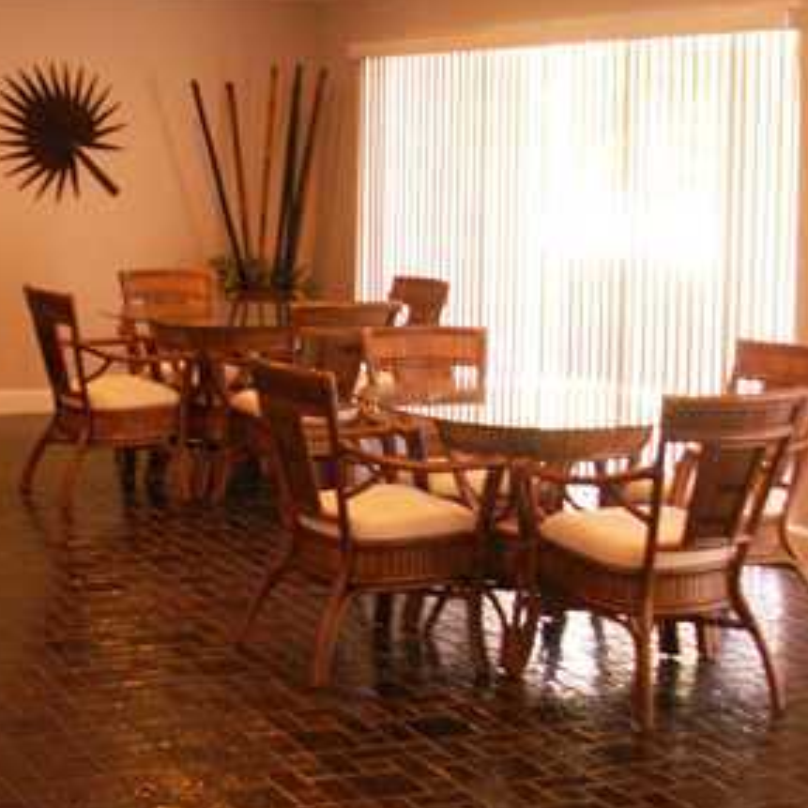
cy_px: 282
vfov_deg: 24.9
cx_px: 45
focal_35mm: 69
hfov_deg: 24.1
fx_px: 1822
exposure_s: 1/4
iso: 160
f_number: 2.8
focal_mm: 5.86
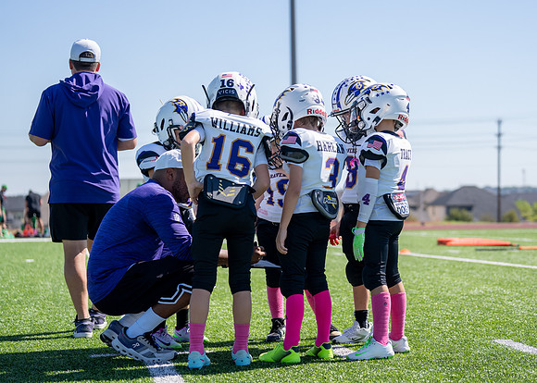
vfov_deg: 17.7
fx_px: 1231
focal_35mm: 81
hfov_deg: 24.6
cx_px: 316
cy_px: 186
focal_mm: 70
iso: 125
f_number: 2.8
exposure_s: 1/1600
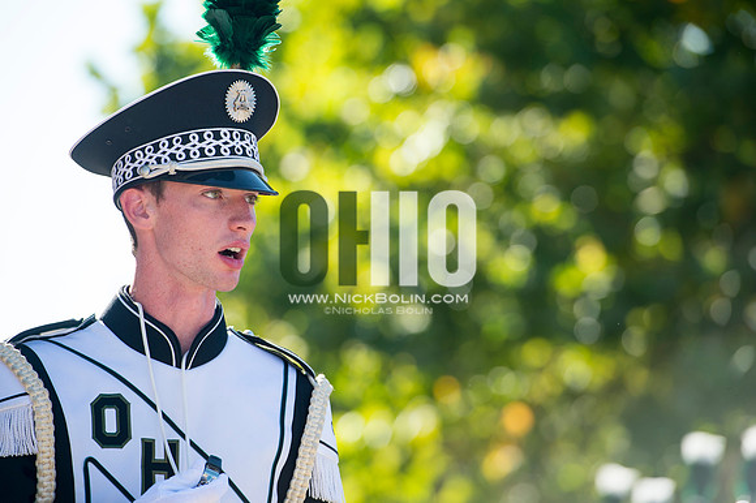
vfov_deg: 6.9
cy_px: 252
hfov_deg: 10.3
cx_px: 378
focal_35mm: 200
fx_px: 4197
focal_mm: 200
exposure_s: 1/1000
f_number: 4.5
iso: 200
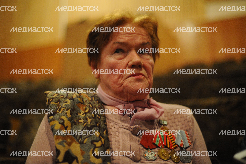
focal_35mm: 50
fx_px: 341
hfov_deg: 39.6
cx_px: 123
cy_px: 82
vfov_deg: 27.0
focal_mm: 50
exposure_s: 1/100
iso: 3200
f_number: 1.4
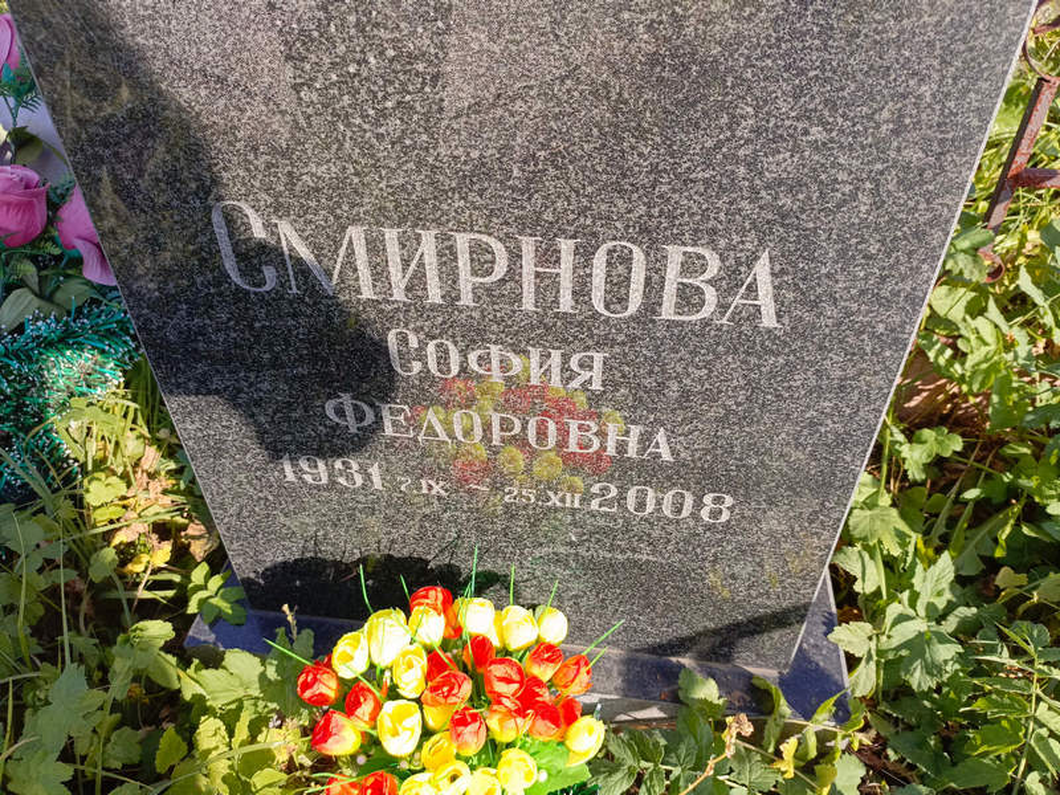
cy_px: 398
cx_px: 530
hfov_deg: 69.4
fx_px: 766
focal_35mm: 25
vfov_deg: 54.9
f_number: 1.69
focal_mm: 4.76
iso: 112
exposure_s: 1/453
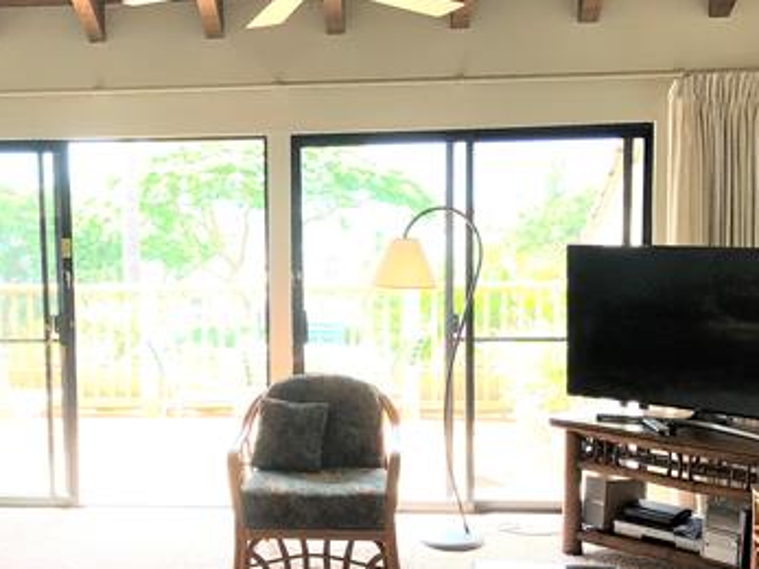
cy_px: 332
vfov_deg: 29.0
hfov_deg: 37.8
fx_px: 1096
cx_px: 249
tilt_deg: -6.3
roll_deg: +1.1
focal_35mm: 50
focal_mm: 3.99
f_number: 1.8
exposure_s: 1/120
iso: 25
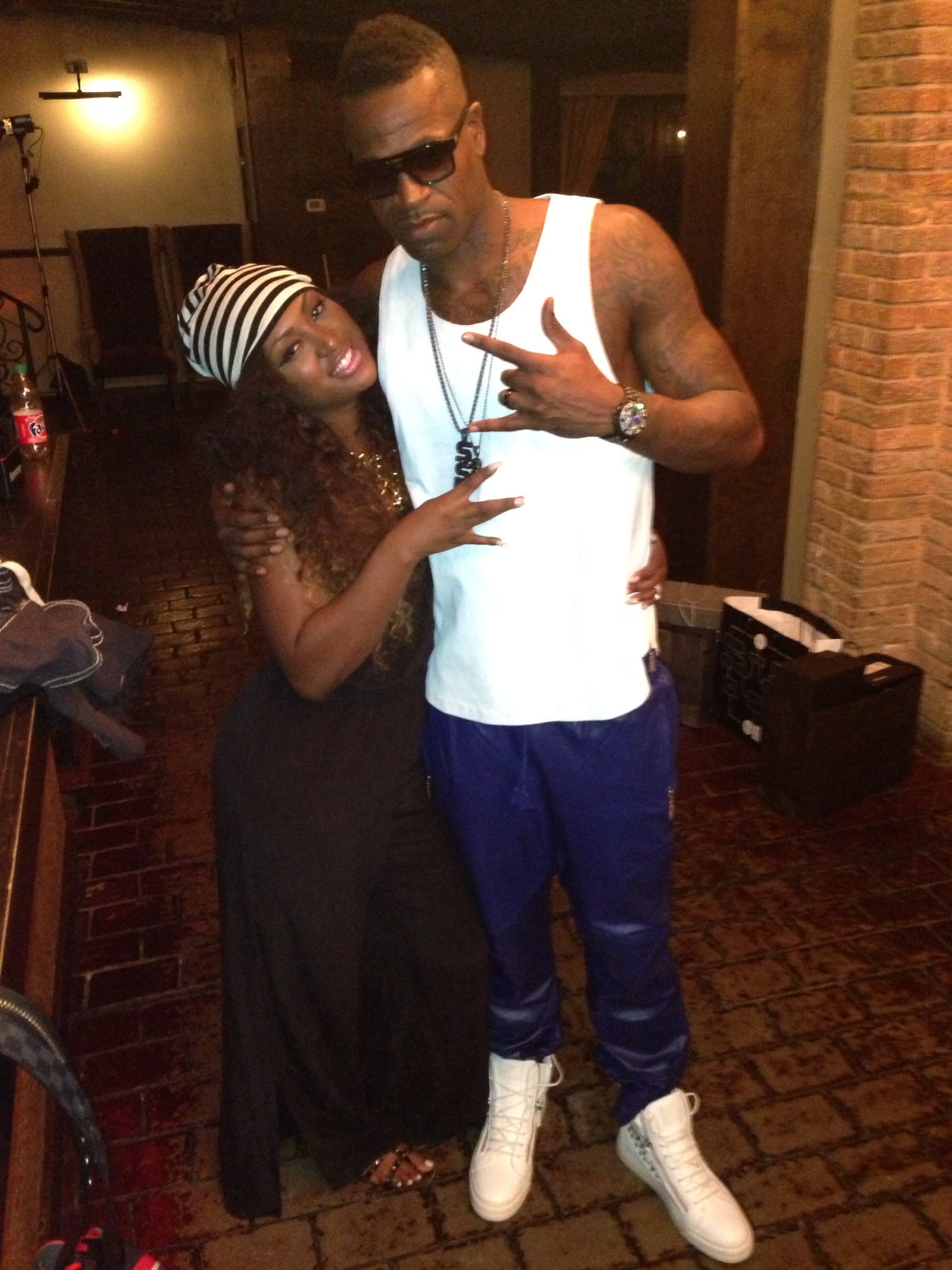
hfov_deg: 42.9
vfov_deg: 55.4
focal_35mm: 33
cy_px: 635
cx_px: 476
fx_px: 1210
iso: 800
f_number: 2.4
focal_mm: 4.13
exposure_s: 1/16
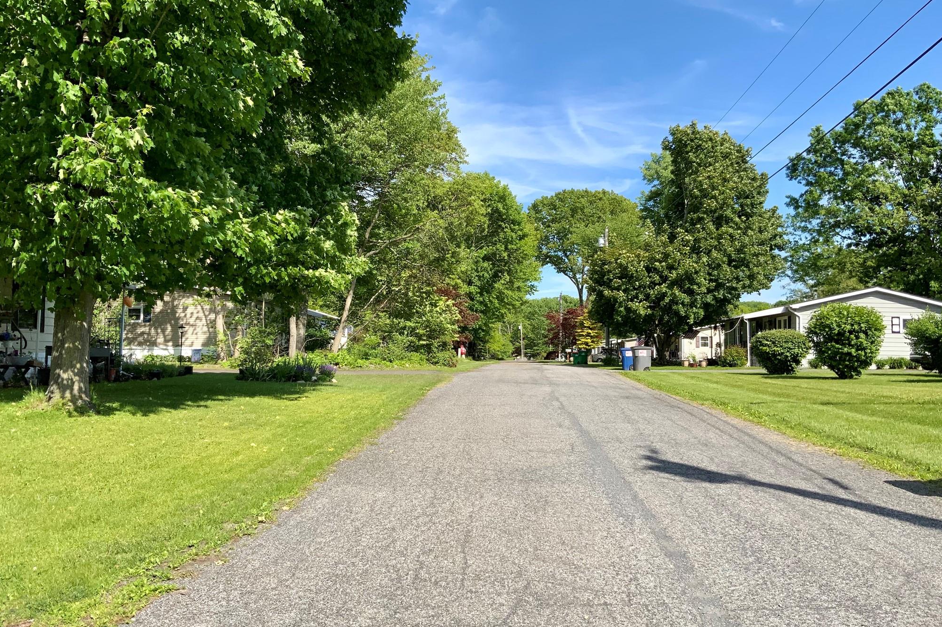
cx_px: 467
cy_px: 317
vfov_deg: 42.3
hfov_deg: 60.3
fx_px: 811
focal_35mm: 31
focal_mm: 3
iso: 16
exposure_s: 1/1451
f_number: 1.8
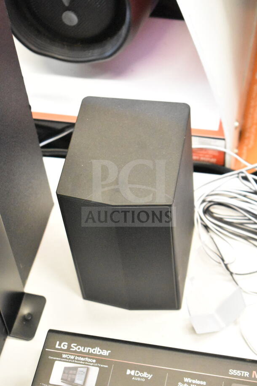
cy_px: 193
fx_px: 883
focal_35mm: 82
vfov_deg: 24.6
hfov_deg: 16.6
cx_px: 128
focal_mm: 55
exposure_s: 1/100
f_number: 5.6
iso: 14400
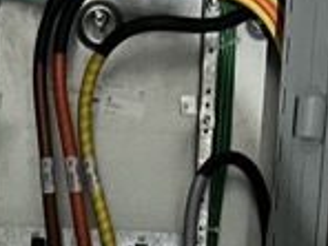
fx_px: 1706
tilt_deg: -12.4
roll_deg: -3.6
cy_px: 853
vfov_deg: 7.0
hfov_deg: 10.9
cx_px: 44
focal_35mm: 180
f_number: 1.5
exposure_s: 1/41
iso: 250
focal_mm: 5.7
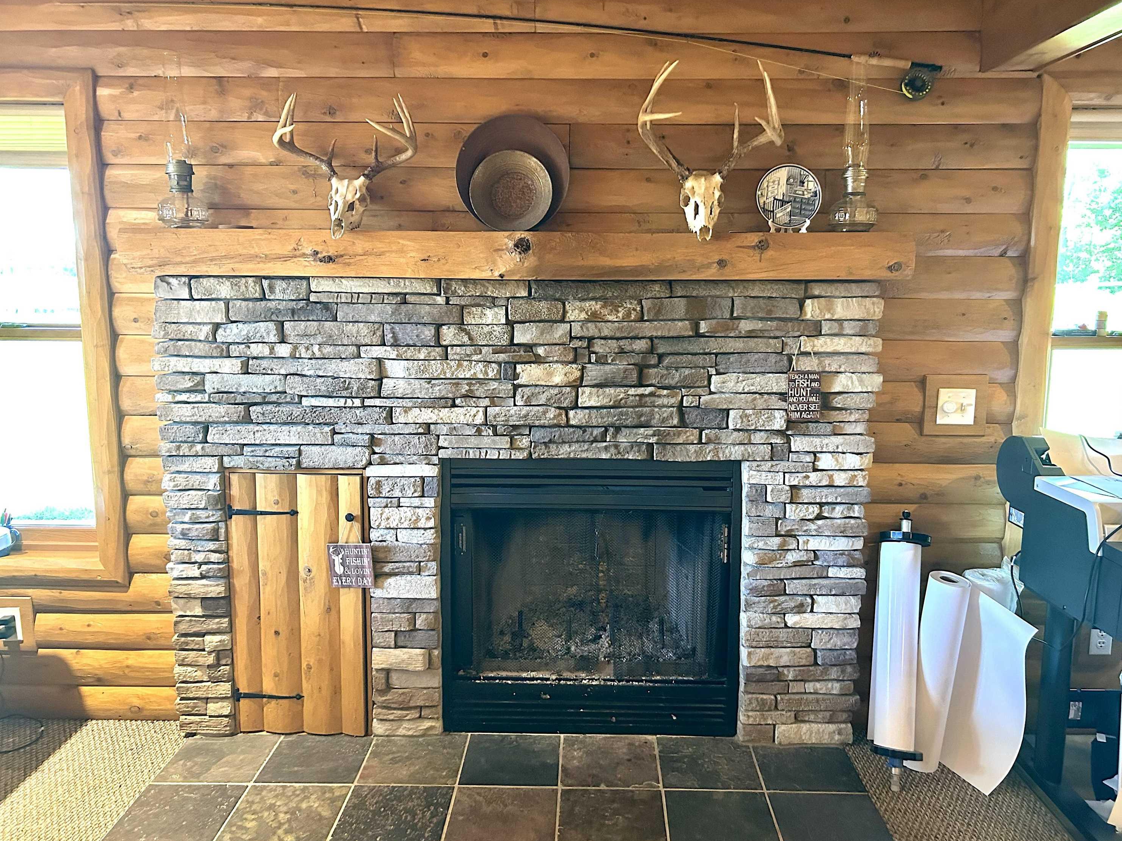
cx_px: 576
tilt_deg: -8.6
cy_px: 415
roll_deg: -0.3
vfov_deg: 51.4
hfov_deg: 65.3
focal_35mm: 27
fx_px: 875
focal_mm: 5.7
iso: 500
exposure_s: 1/60
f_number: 1.5
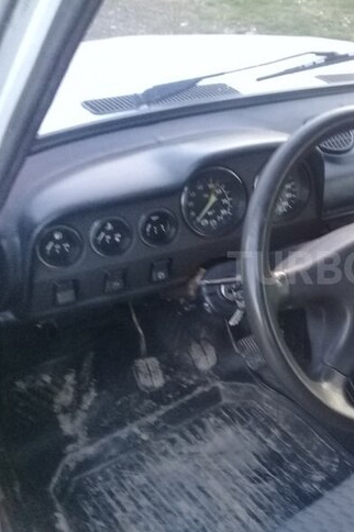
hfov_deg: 28.9
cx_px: 340
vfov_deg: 44.5
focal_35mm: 44
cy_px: 268
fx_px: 650
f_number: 2.2
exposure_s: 1/17
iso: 200
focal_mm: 3.3
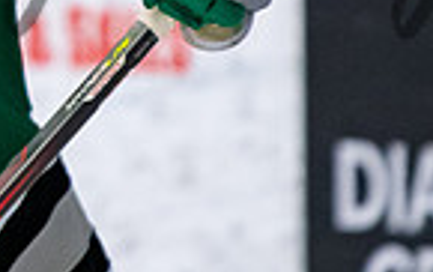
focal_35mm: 1712
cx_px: -376
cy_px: -258
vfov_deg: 0.8
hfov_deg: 1.2
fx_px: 20226
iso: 1600
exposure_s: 1/800
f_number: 2.8
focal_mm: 200
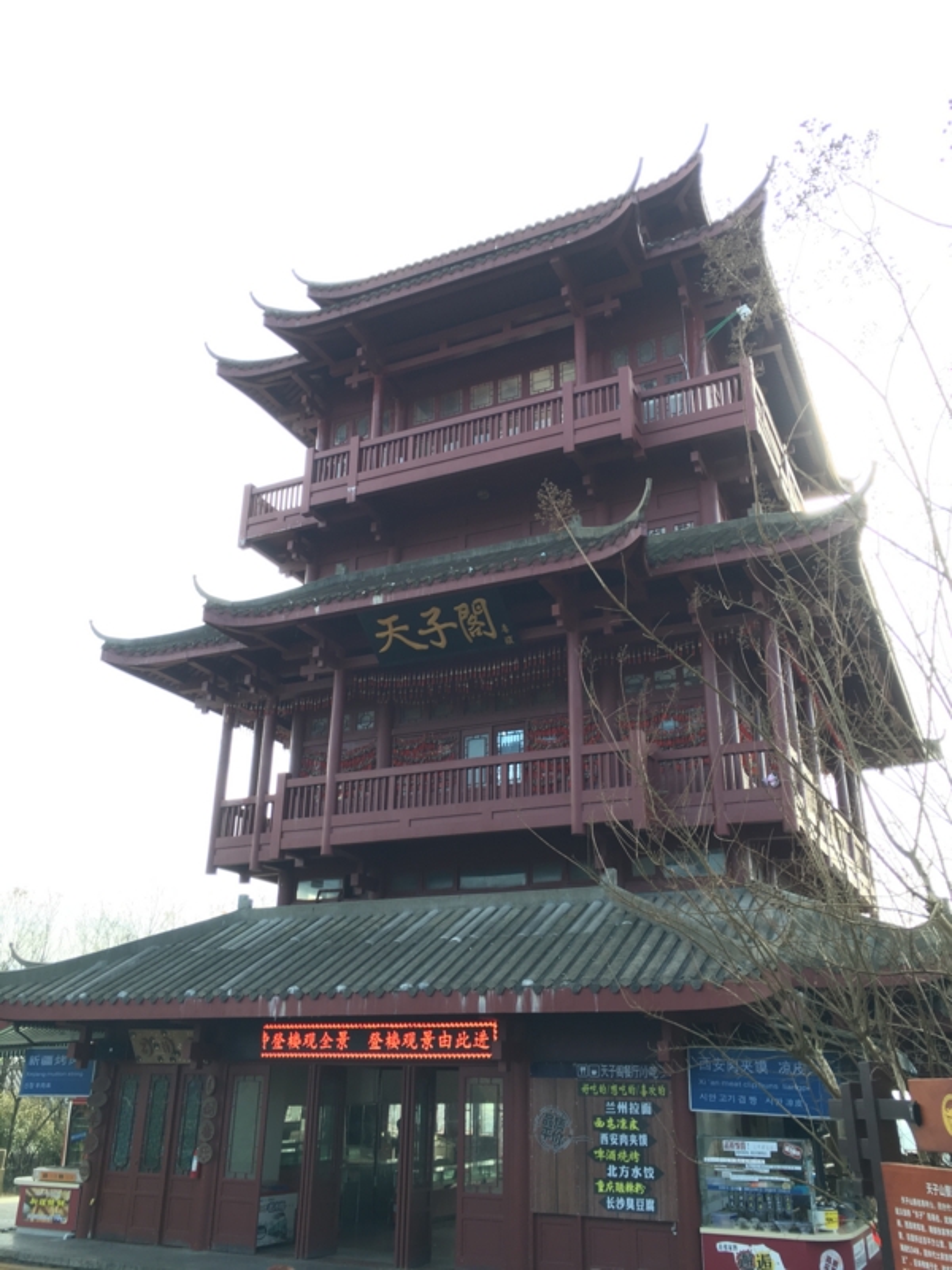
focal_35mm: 29
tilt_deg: +24.2
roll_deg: -0.3
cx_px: 476
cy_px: 635
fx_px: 1063
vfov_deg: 61.7
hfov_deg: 48.2
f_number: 2.2
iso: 25
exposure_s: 1/129
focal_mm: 4.15
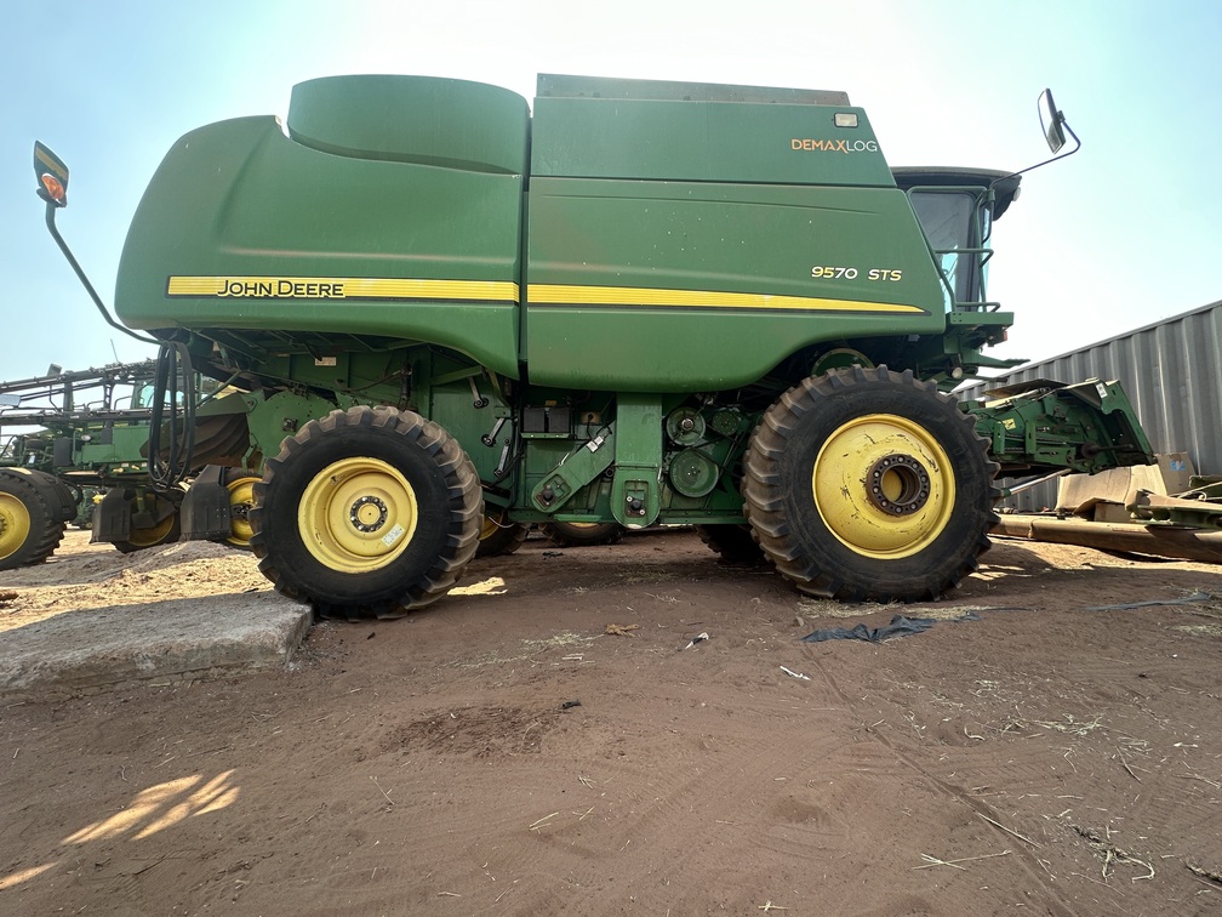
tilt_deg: +4.9
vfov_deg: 85.7
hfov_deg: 102.1
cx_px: 611
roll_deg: +2.2
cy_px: 458
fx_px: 494
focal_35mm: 14
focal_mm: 2.22
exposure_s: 1/227
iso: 40
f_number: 2.2
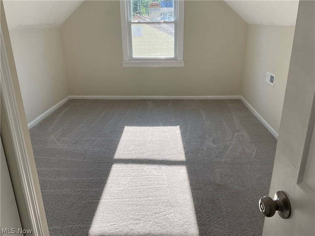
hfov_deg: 61.7
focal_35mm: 29
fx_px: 264
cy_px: 118
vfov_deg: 48.2
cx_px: 158
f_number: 1.8
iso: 16
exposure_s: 1/318
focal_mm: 3
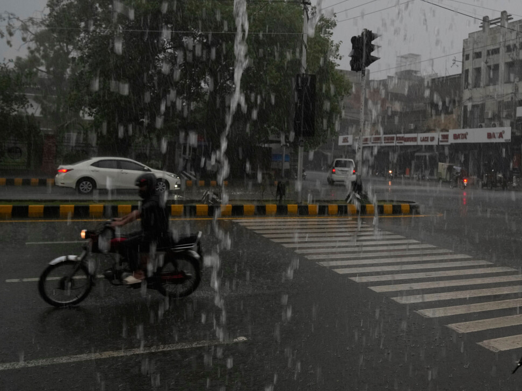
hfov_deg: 47.1
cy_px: 149
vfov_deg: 37.5
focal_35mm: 38
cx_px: 396
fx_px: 573
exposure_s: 1/200
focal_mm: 24
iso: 1000
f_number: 5.6
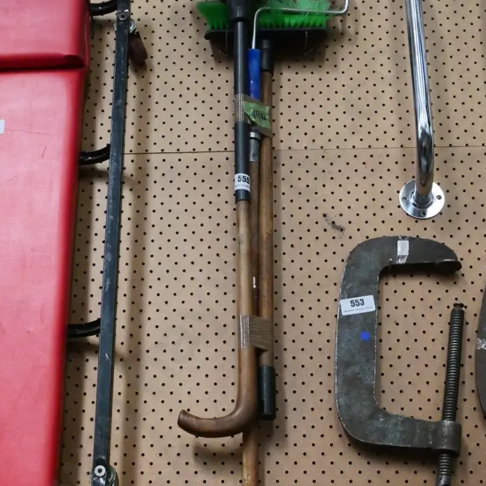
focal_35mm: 60
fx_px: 953
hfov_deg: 28.6
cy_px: 259
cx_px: 241
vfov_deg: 28.6
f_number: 5.6
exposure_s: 1/500
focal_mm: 23
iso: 6400
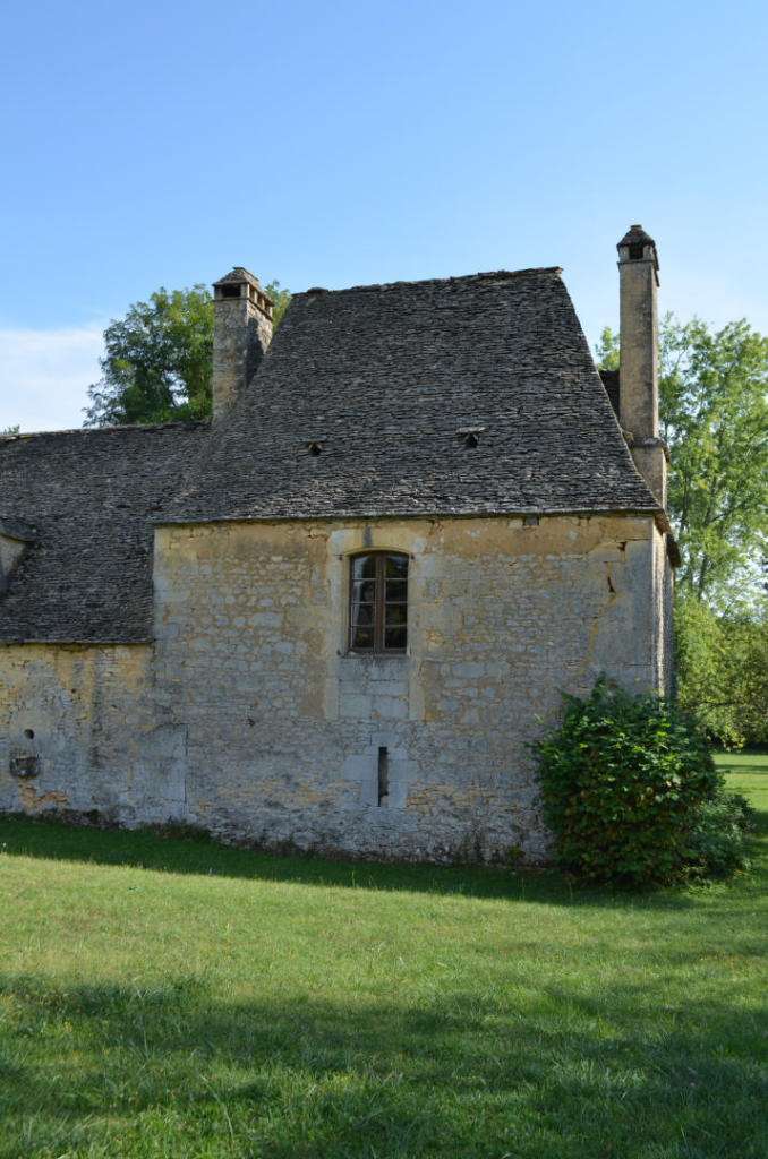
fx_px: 1061
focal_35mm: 33
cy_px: 580
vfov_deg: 57.3
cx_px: 384
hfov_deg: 39.8
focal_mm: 22
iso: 180
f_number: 8
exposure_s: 1/250
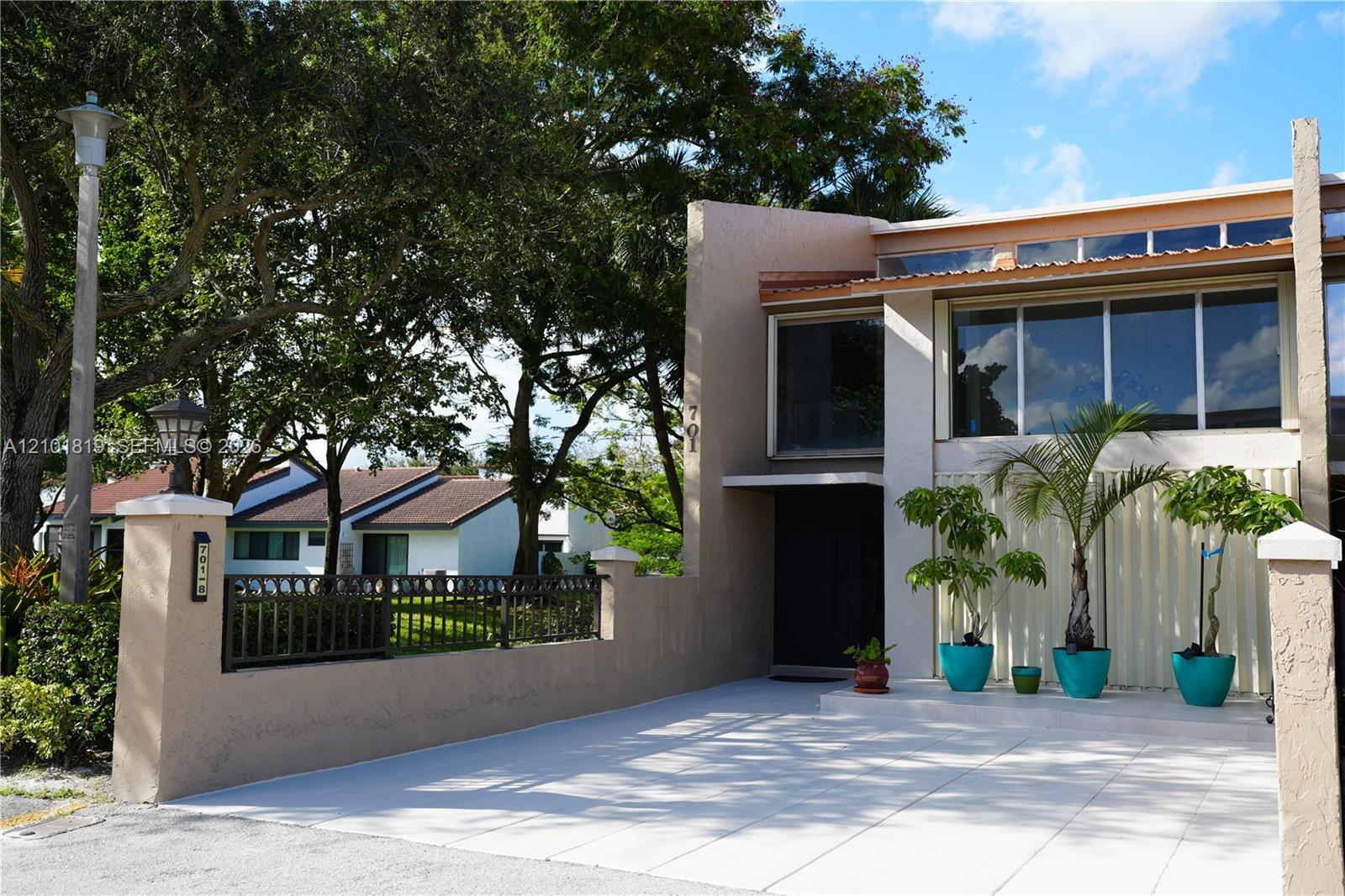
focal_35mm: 35
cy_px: 448
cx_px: 672
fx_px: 1307
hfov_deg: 54.4
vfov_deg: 37.8
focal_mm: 35
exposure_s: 1/320
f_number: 5.6
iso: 100
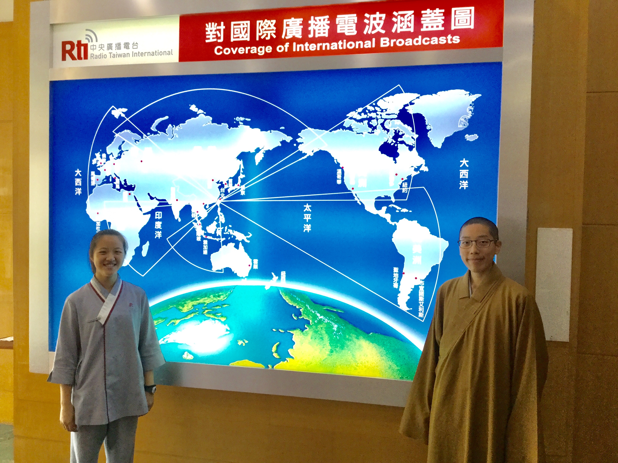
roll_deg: -2.7
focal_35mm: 31
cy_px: 232
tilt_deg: -2.4
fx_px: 553
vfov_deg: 45.4
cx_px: 309
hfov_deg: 58.4
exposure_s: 1/30
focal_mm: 3.3
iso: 32
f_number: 2.4
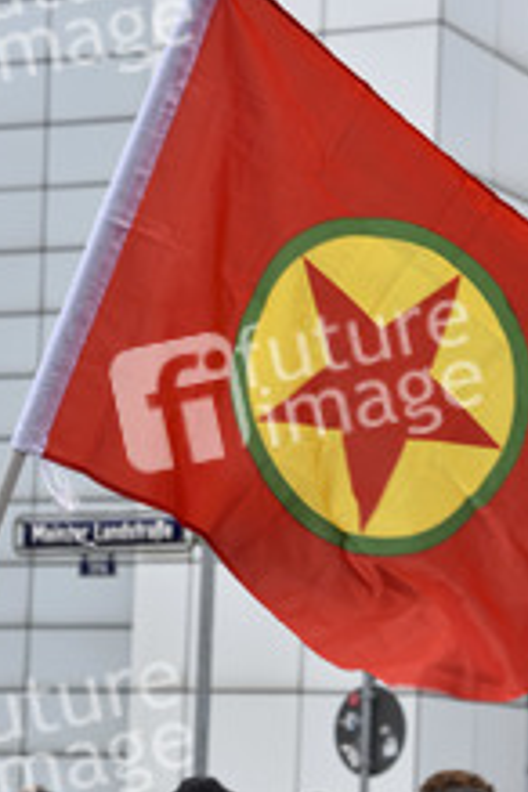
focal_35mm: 137
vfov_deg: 14.9
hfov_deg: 10.0
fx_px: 3014
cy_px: 568
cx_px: 401
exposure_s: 1/160
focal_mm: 75
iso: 400
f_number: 6.3
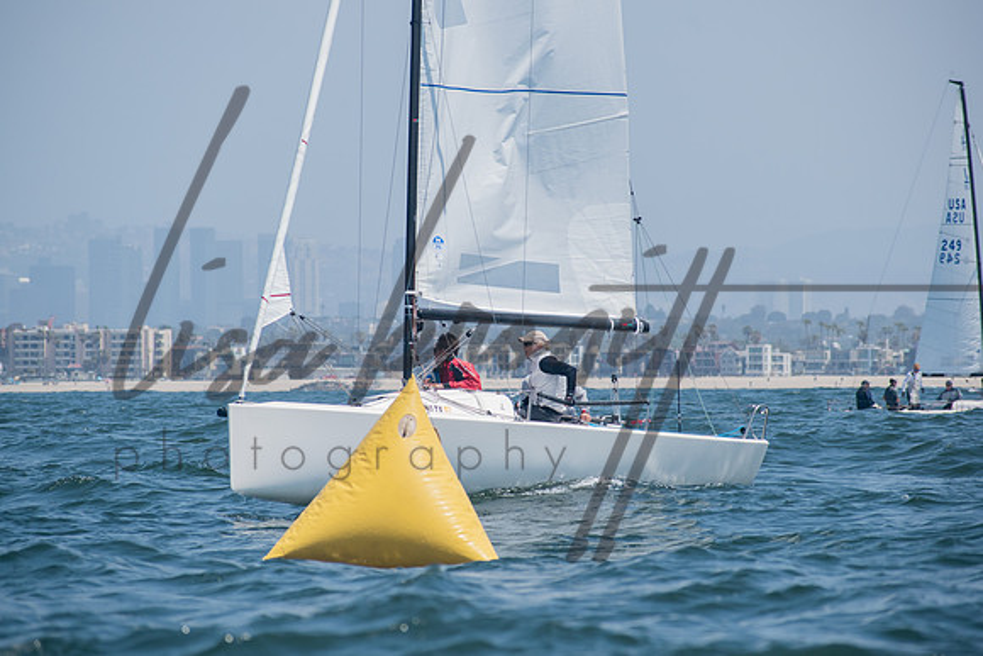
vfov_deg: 5.0
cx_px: 484
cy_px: 328
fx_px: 7586
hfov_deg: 7.4
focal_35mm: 278
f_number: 8
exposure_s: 1/1250
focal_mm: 180
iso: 400
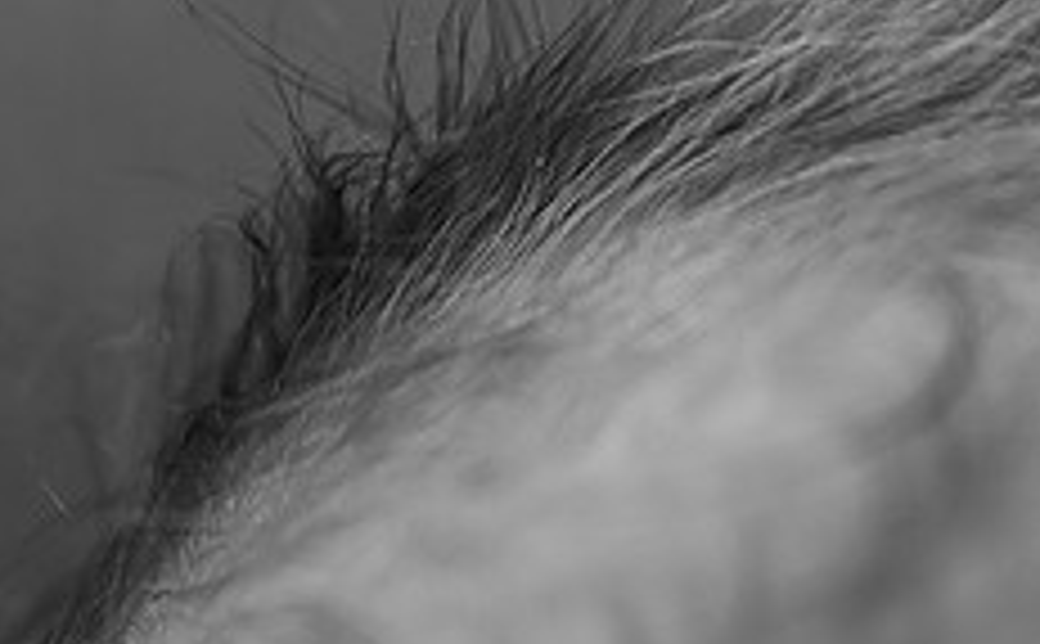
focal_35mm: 66
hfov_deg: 30.6
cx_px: 790
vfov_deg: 19.6
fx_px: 1866
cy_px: 313
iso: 80
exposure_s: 1/160
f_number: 2.5
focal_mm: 24
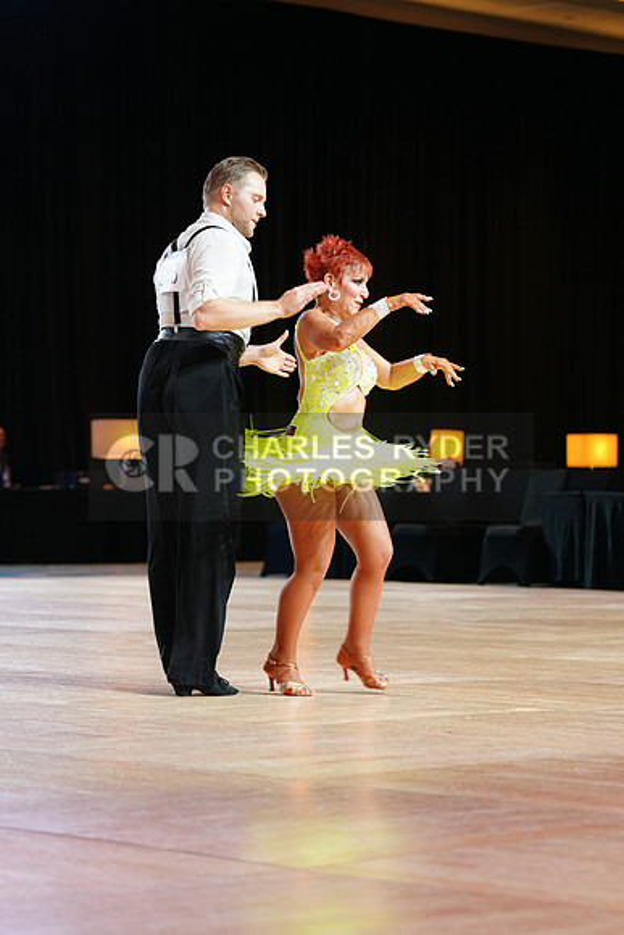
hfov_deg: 12.5
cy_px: 468
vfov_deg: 18.6
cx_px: 312
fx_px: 2858
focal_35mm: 110
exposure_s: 1/250
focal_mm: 110
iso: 2500
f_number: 4
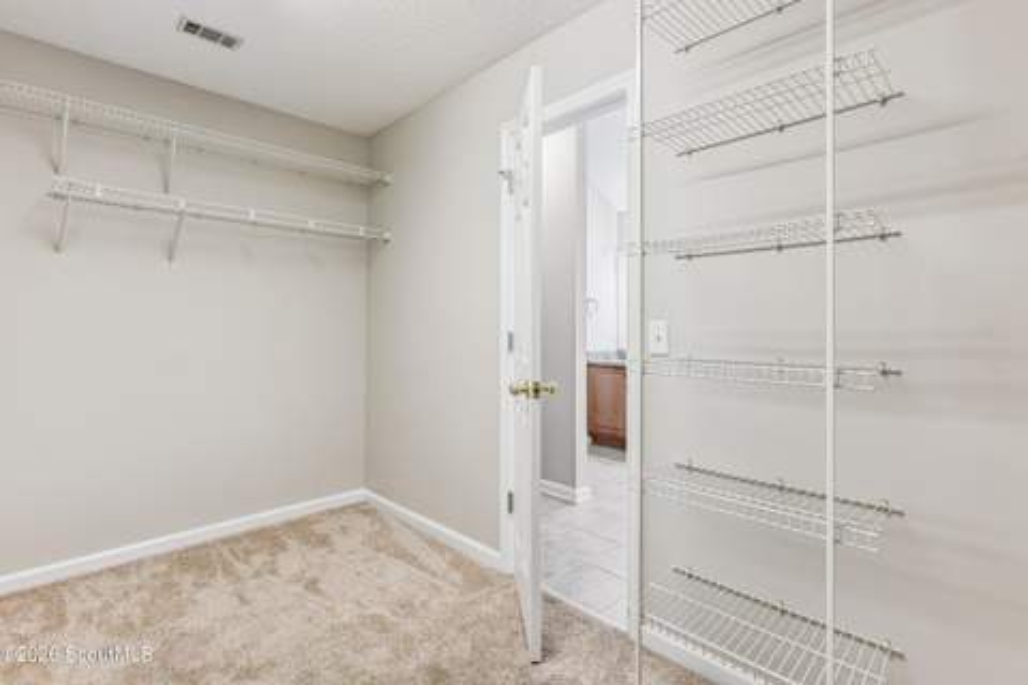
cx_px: 514
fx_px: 485
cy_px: 342
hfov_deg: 93.3
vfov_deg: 70.4
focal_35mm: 17
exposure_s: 1/15
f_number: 8
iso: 250
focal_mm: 17
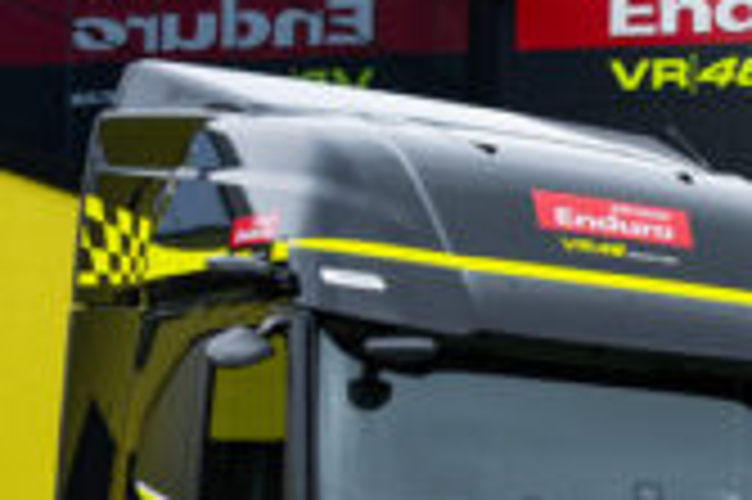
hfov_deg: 12.7
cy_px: 689
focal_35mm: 146
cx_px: 1387
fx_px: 3047
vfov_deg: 9.2
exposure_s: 1/1000
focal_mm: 35
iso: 200
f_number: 4
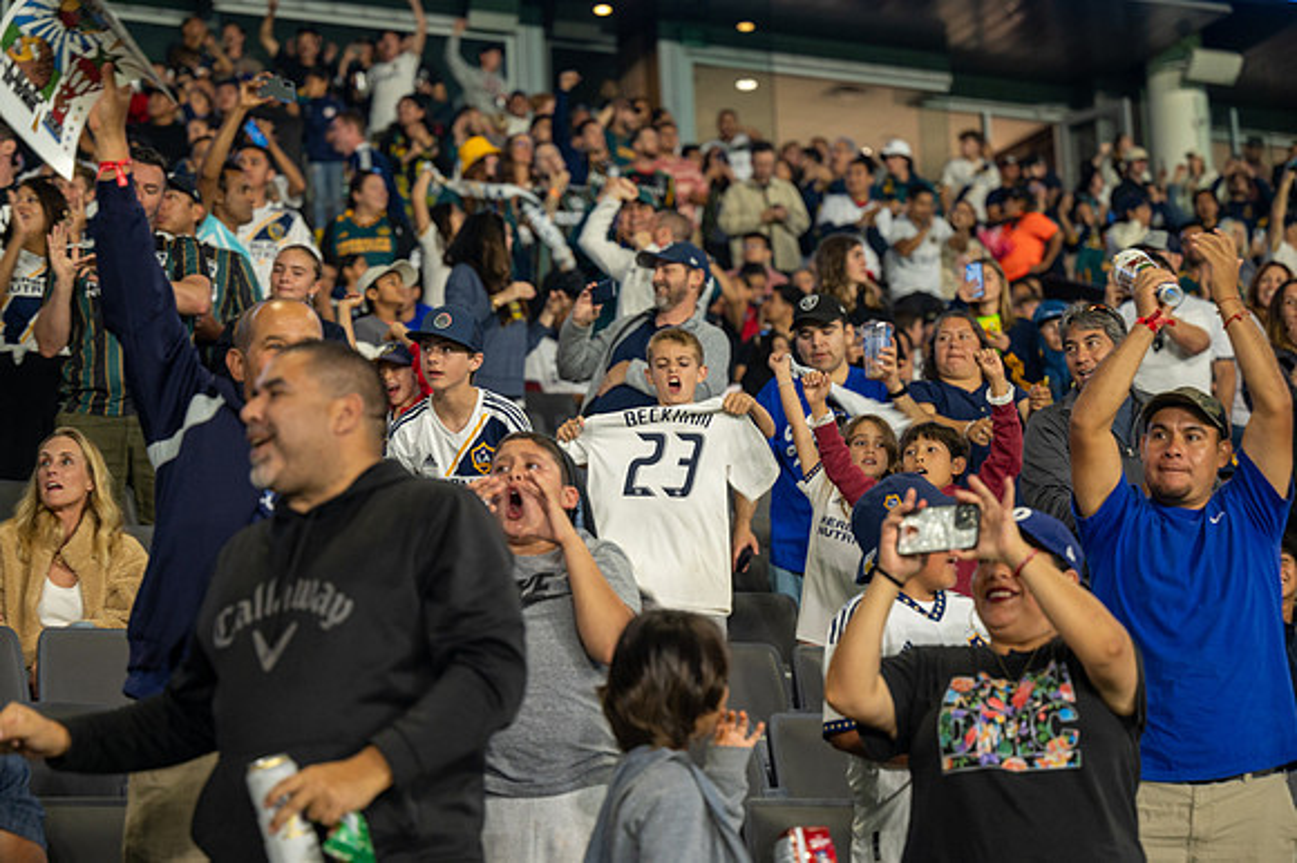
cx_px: 648
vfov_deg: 14.7
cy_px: 432
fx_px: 3349
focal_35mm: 93
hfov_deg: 21.9
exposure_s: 1/200
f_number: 2.8
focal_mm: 93
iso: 2000
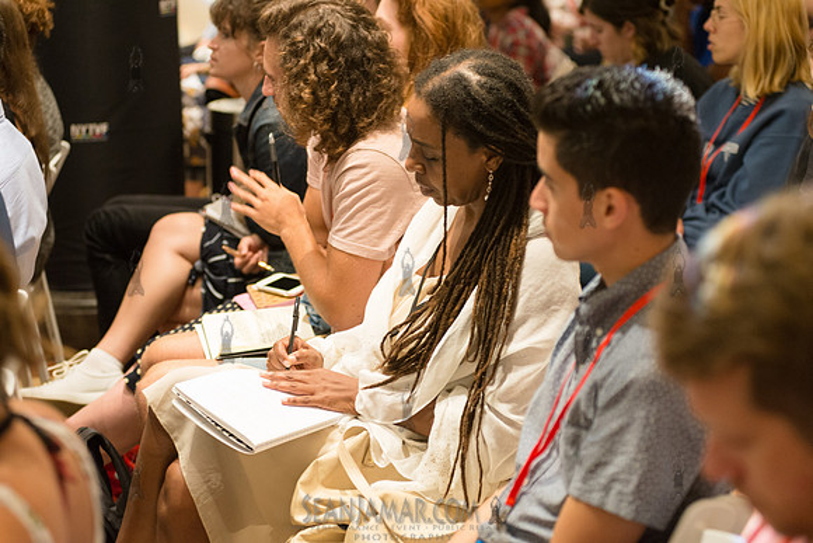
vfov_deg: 17.1
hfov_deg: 25.4
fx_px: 1807
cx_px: 406
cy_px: 272
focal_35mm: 80
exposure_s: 1/60
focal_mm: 80
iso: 2500
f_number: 4
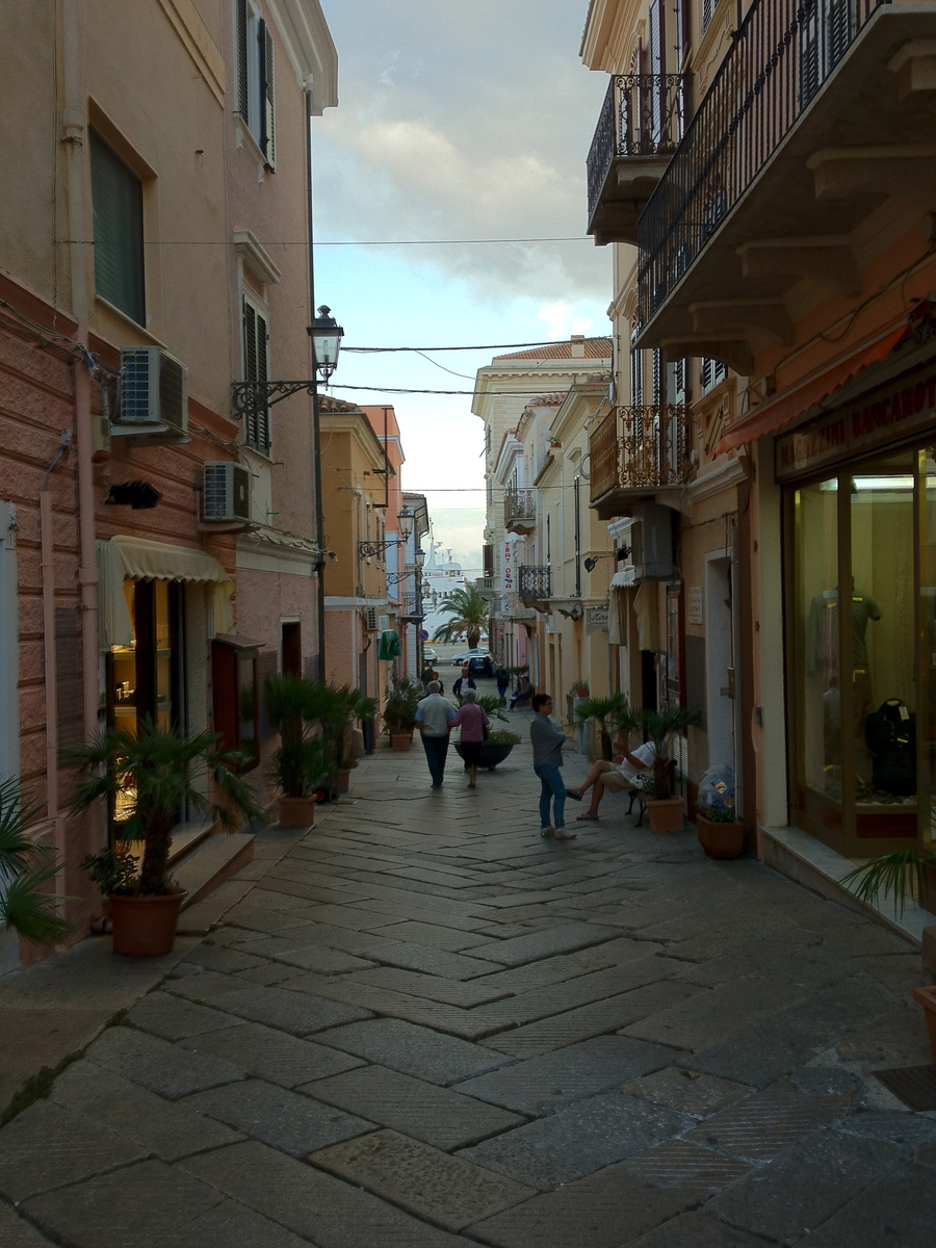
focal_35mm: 35
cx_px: 468
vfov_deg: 52.6
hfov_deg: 40.7
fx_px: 1262
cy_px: 624
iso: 80
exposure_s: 1/60
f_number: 2.4
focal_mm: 4.28
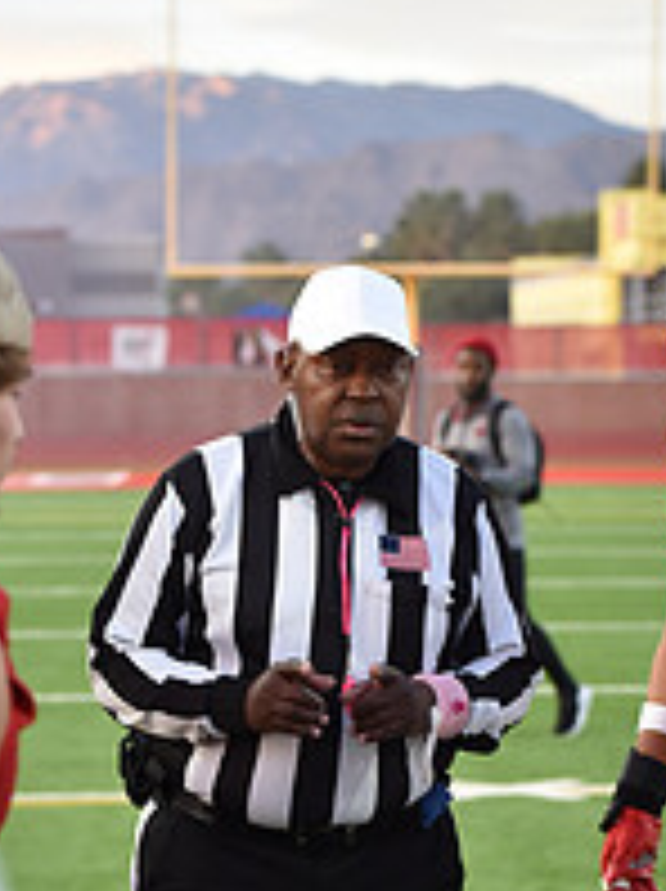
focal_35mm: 153
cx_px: 356
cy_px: 657
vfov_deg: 12.9
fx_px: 3933
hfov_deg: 9.7
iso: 1250
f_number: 2.8
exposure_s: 1/640
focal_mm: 70
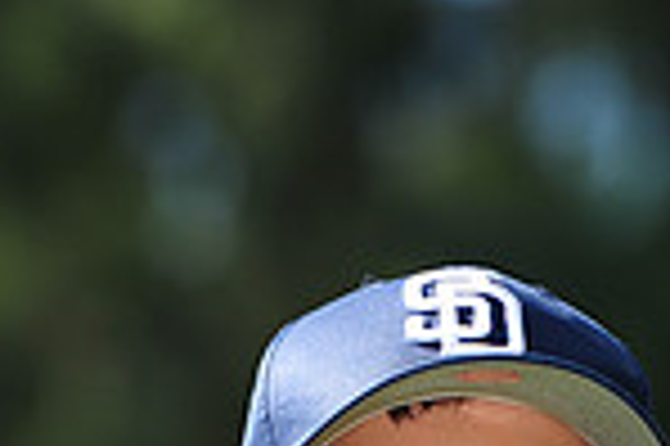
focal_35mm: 781
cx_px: 414
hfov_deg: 2.6
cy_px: 824
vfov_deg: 1.8
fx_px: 14519
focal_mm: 200
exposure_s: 1/640
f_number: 4.5
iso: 200
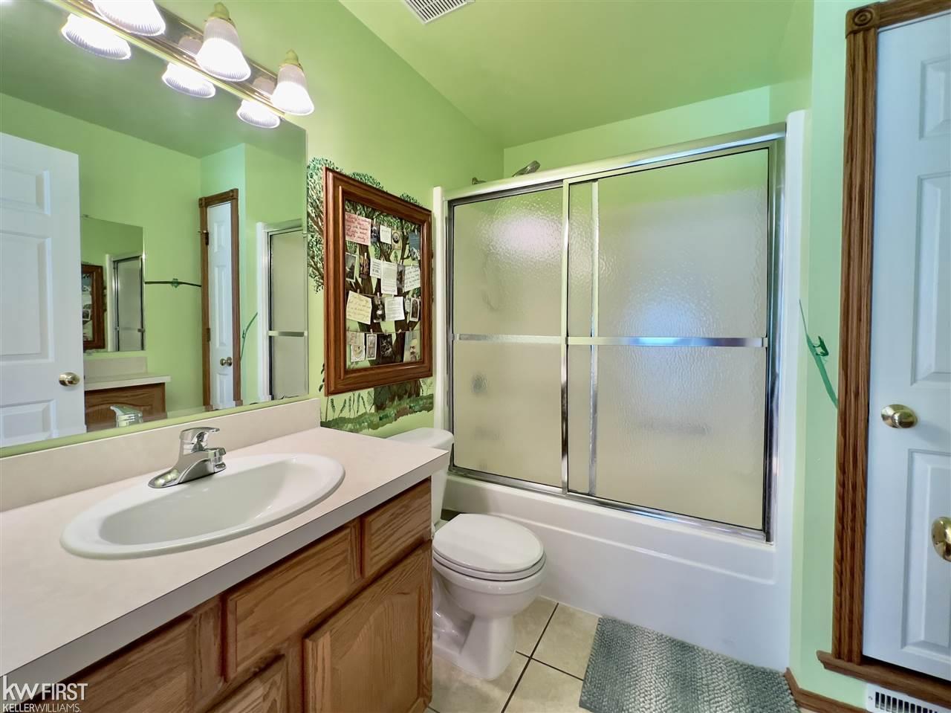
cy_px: 356
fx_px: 357
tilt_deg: -4.3
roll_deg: +0.7
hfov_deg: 106.2
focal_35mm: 13
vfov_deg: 89.9
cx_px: 476
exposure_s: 1/120
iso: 125
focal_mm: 1.57
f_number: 1.8
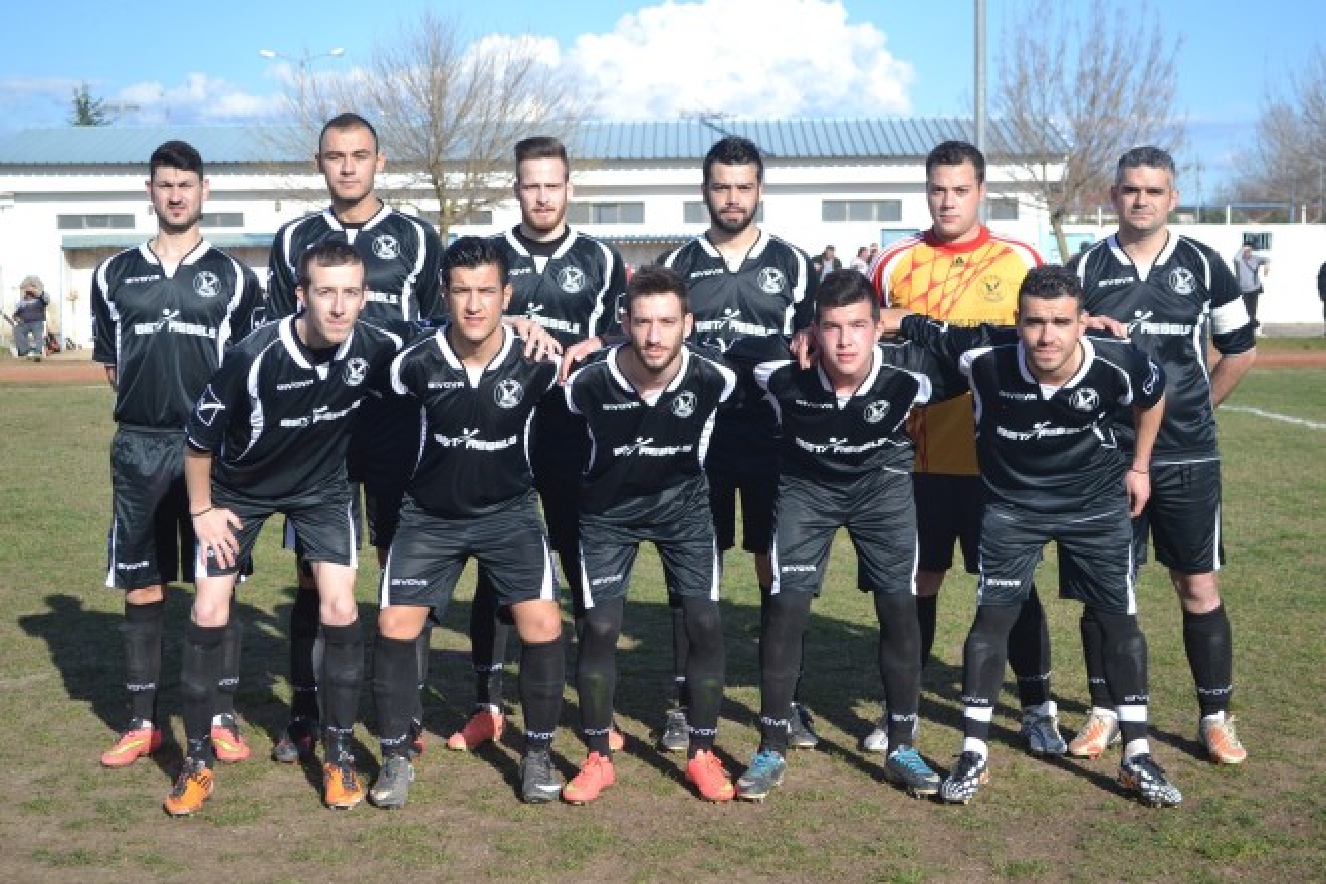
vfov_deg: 21.6
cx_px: 663
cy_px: 442
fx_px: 2320
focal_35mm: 63
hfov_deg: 31.9
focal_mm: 42
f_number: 5.6
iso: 400
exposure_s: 1/1250
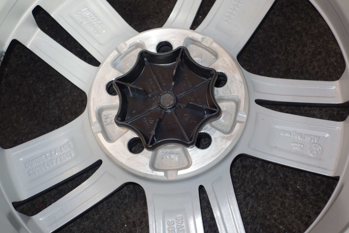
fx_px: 698
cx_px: 174
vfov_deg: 18.9
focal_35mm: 72
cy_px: 116
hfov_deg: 28.1
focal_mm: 26.89
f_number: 4
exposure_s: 1/80
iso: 200
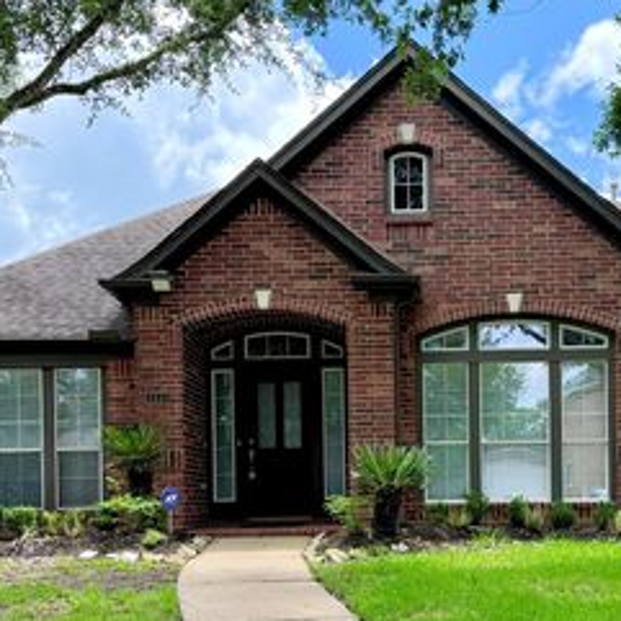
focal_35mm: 44
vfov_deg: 38.1
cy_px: 393
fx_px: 893
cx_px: 392
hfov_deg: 38.1
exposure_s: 1/1464
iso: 100
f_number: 1.78
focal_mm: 6.76
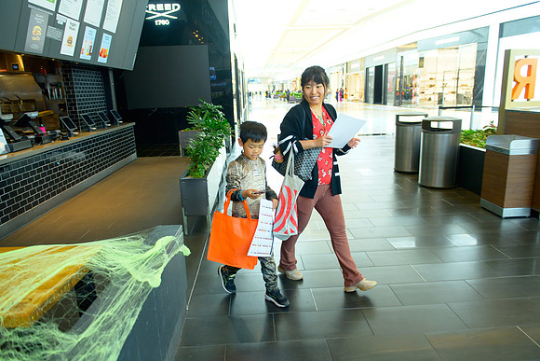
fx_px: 390
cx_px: 270
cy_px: 180
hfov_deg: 69.4
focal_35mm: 26
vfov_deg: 49.6
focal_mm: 26
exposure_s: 1/200
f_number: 3.5
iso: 1000
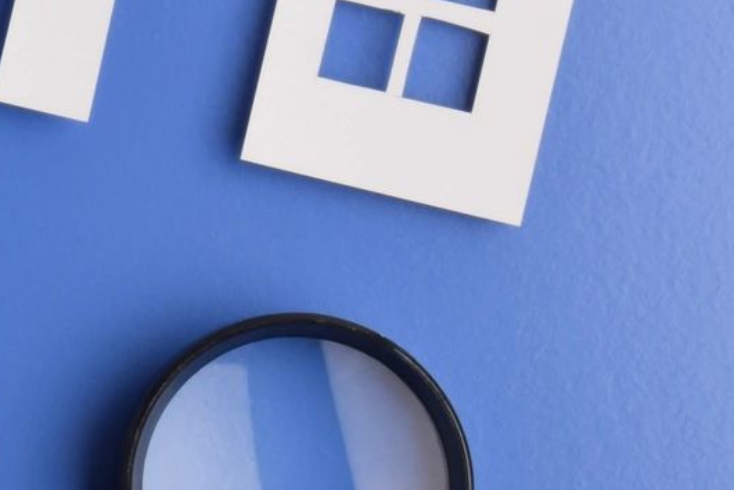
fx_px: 6732
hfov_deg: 6.2
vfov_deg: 4.2
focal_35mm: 330
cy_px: 334
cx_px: -452
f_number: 22
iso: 125
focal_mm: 55
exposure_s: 1/100
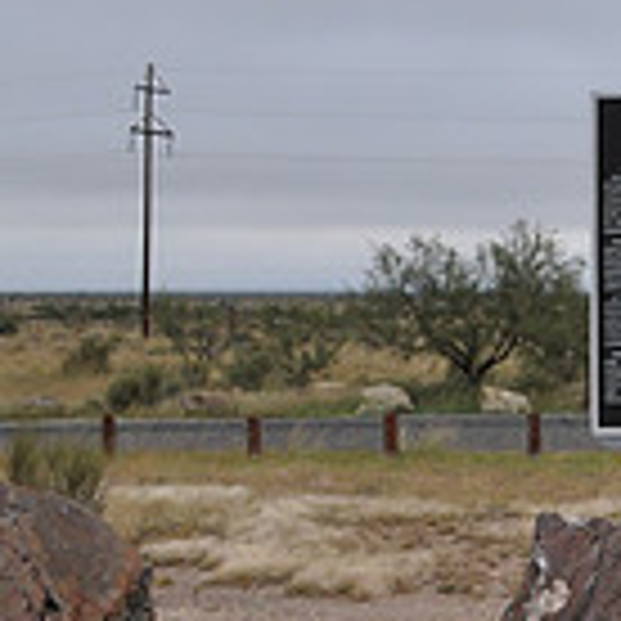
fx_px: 2395
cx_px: 1197
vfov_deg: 14.8
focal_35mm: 118
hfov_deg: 13.0
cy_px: 227
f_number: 11
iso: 200
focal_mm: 22
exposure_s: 1/125
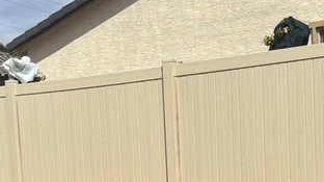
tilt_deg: -5.5
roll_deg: +3.4
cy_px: 252
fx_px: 798
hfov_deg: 22.8
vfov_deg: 12.5
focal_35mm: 93
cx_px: 108
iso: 50
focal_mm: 5.96
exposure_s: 1/7194
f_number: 1.6
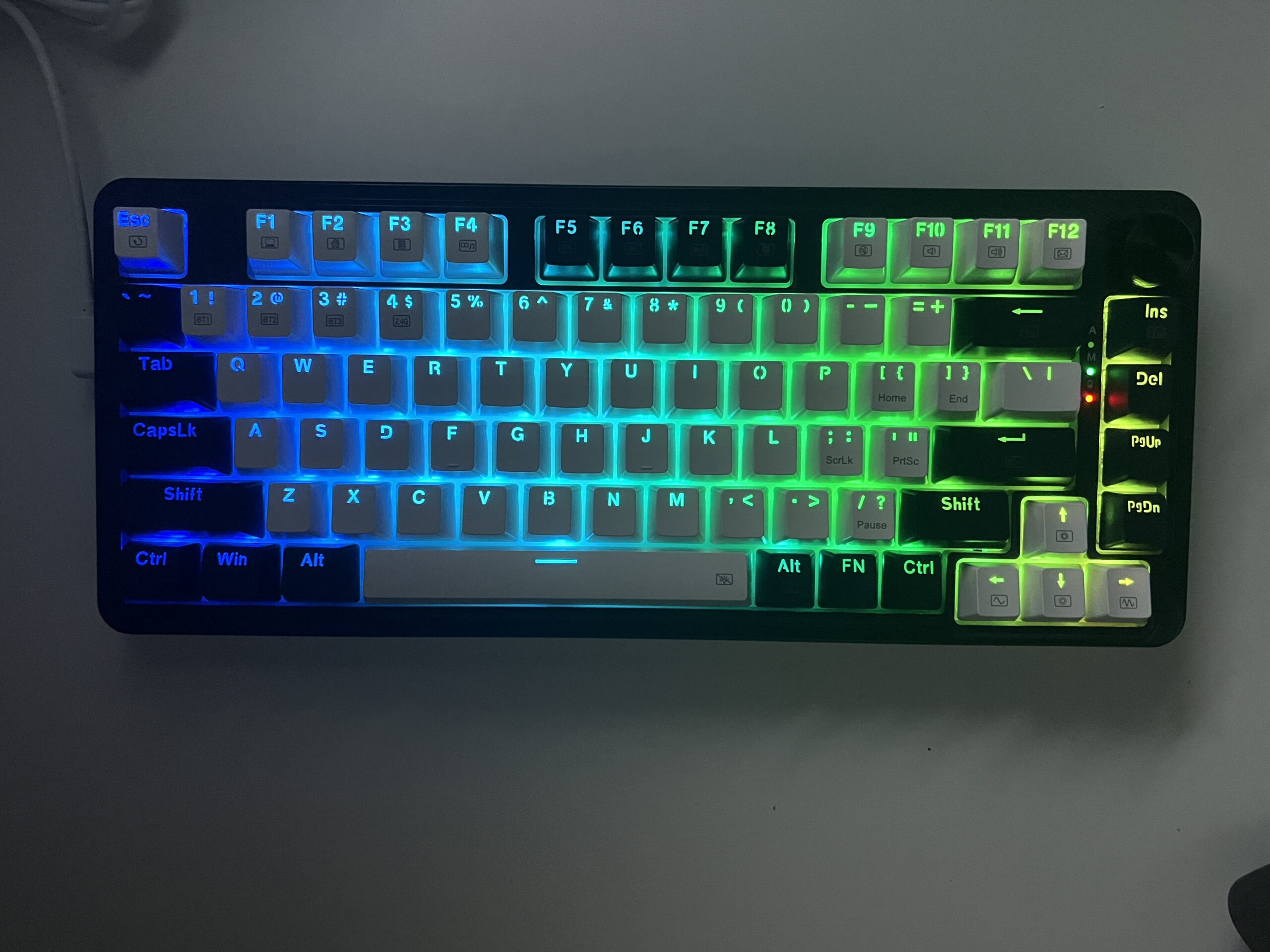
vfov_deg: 53.1
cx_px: 635
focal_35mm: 26
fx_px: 954
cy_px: 476
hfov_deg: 67.3
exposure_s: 1/34
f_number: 1.5
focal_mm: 5.7
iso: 640
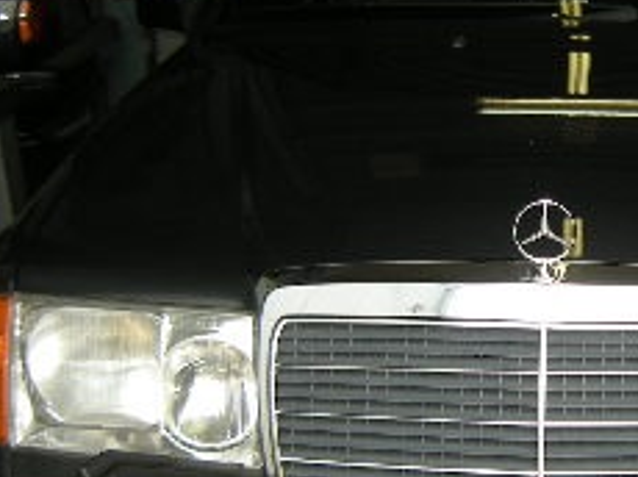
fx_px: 1436
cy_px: 269
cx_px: 552
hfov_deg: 24.5
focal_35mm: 78
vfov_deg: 18.9
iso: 91
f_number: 2.8
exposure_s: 1/258
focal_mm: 4.7
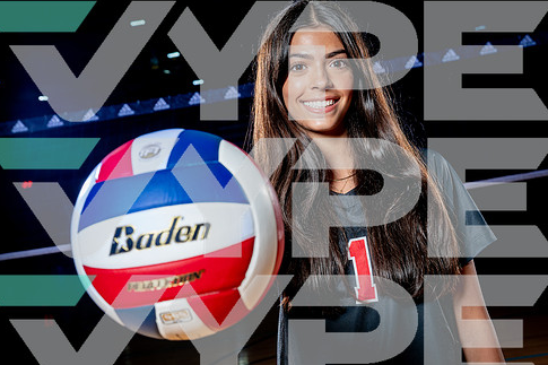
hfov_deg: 31.9
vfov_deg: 21.5
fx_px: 959
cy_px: 198
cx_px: 270
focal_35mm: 63
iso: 250
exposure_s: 1/250
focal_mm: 51
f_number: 8
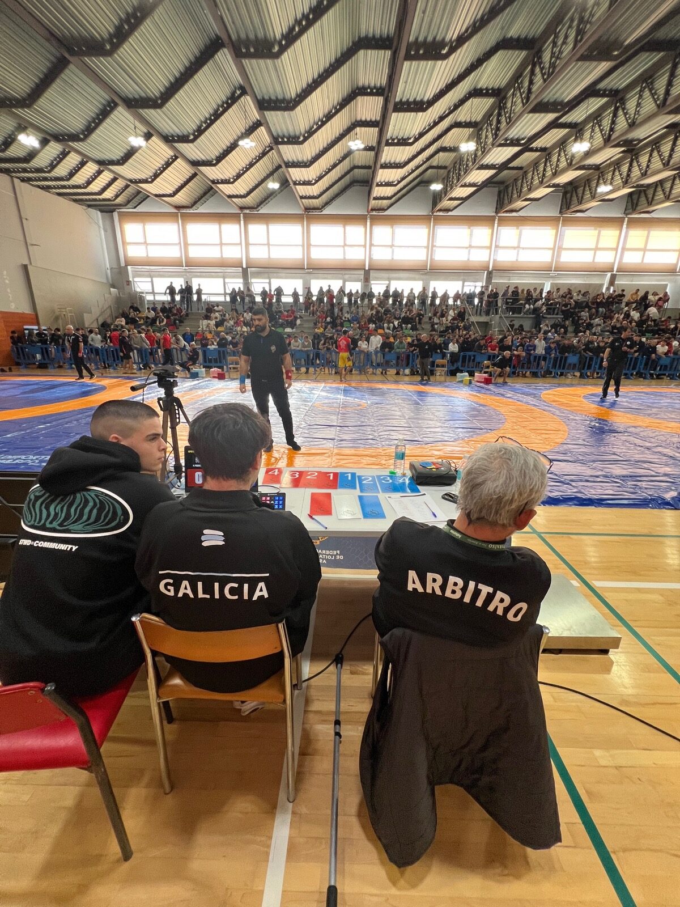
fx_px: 340
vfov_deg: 106.2
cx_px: 340
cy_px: 454
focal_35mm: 13
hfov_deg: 89.9
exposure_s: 1/100
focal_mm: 1.57
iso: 100
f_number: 1.8
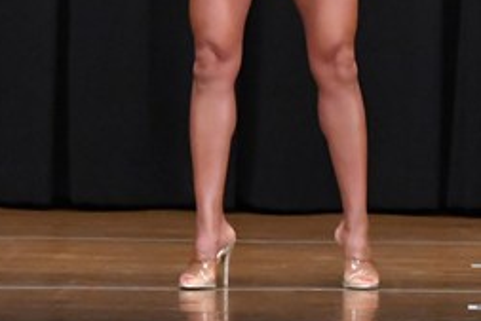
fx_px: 8876
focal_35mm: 664
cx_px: 541
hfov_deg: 3.1
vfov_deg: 2.1
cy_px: -17
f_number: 5.6
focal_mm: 145
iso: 8000
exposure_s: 1/400
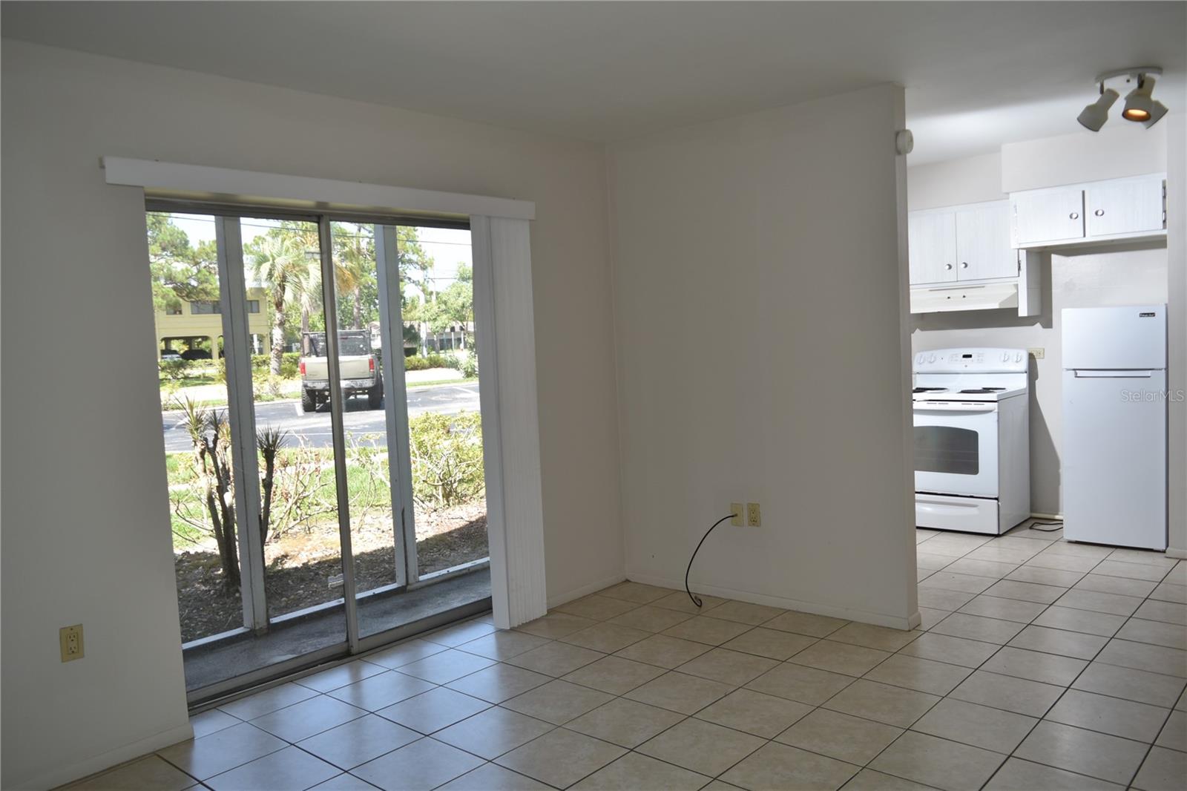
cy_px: 396
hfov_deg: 67.4
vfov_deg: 47.9
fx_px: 890
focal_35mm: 27
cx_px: 594
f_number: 3.5
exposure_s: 1/160
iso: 100
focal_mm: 18
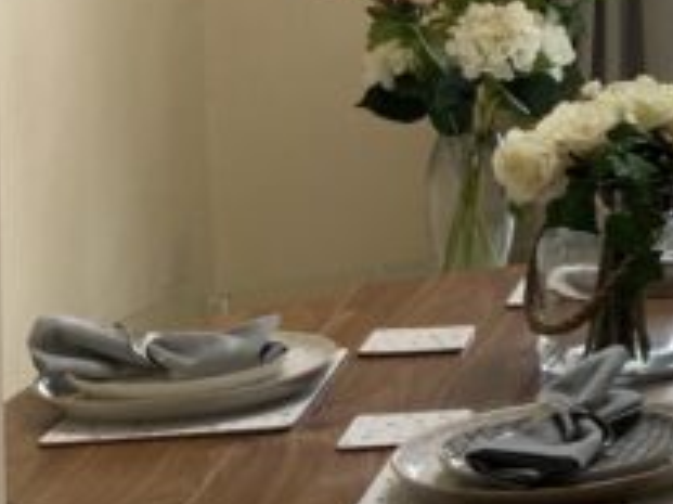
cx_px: 1219
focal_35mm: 112
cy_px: -114
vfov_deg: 12.9
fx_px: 2176
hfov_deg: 15.2
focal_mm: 3
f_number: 1.8
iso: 16
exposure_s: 1/248
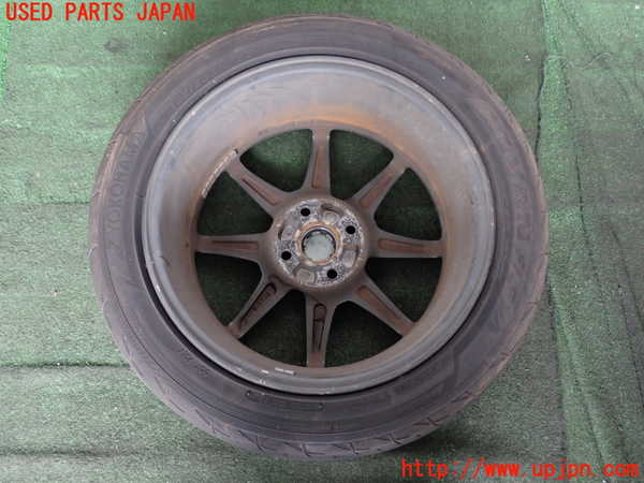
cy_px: 242
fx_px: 707
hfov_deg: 49.0
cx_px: 322
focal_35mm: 38
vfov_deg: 37.7
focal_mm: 6.83
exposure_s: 1/40
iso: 500
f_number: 2.7
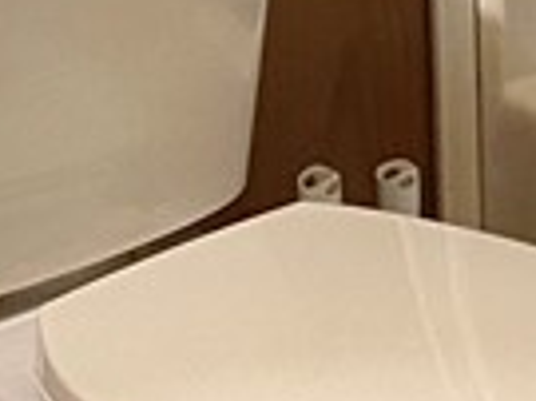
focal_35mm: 197
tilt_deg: -9.6
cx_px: 1012
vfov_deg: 7.2
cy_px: -500
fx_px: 3048
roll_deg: +0.4
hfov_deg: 9.5
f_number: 1.8
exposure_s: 1/40
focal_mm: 4.25
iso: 400
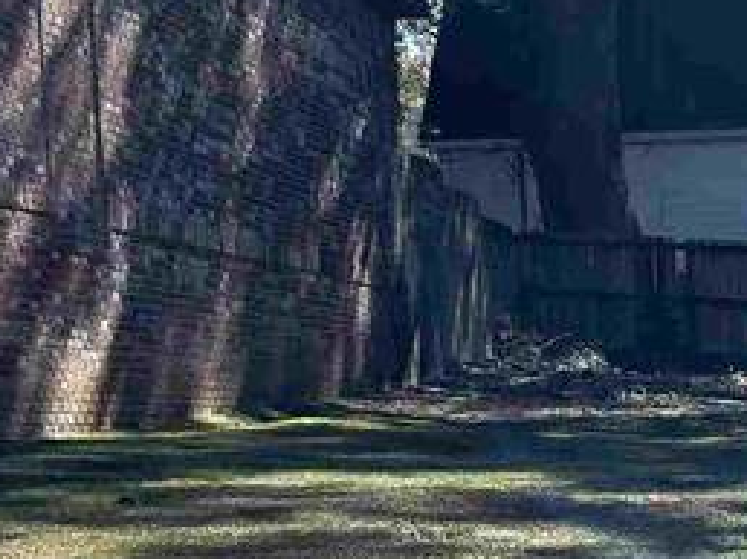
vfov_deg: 11.2
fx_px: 2781
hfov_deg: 14.6
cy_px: 710
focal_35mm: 129
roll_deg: +2.8
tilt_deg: -4.7
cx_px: 973
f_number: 1.5
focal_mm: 5.7
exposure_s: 1/1724
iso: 50
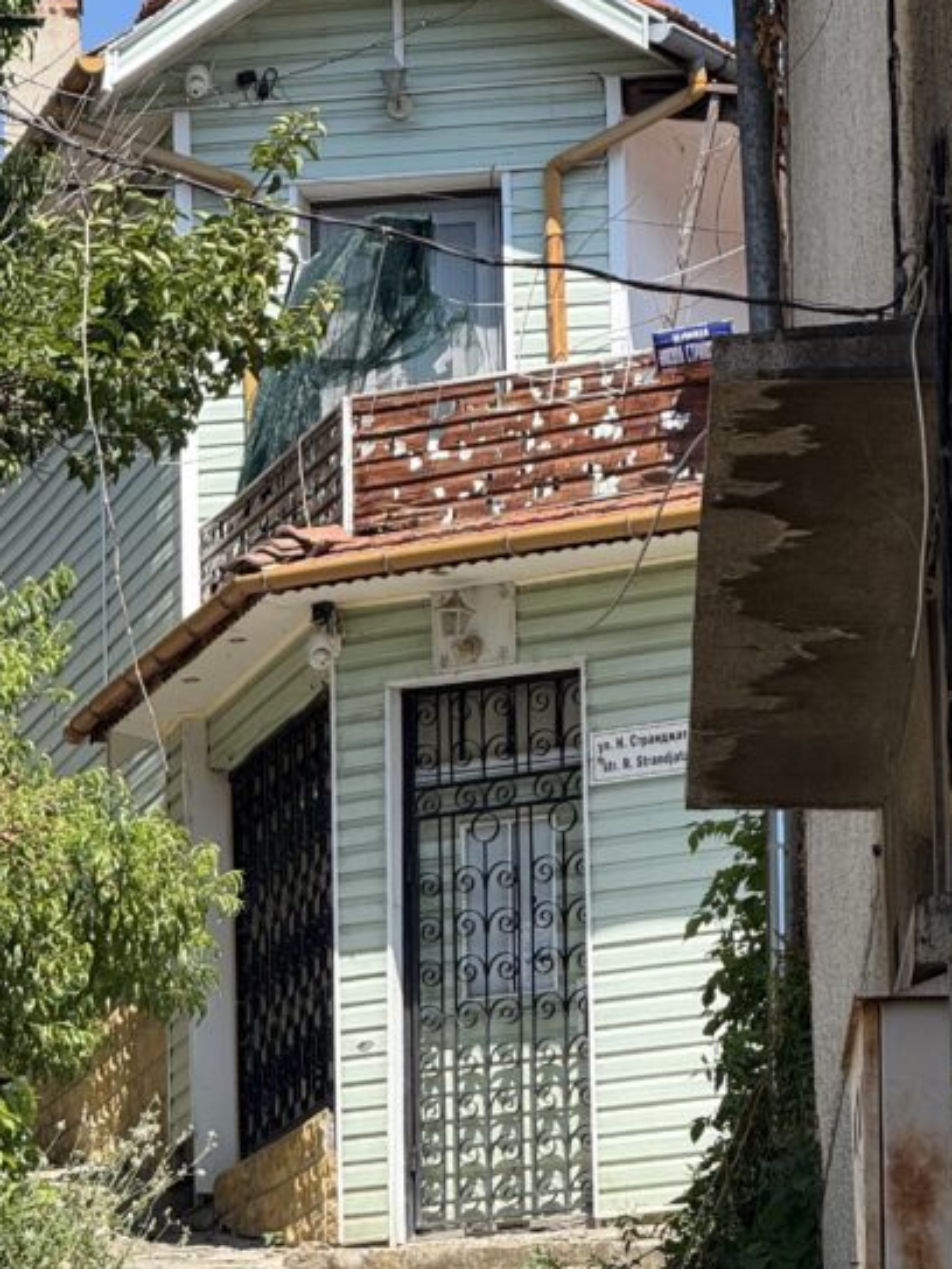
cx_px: 532
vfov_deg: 8.8
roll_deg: +0.6
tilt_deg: +13.5
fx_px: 8287
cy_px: 646
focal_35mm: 226
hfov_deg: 6.6
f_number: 2.8
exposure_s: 1/1080
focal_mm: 15.66
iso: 64
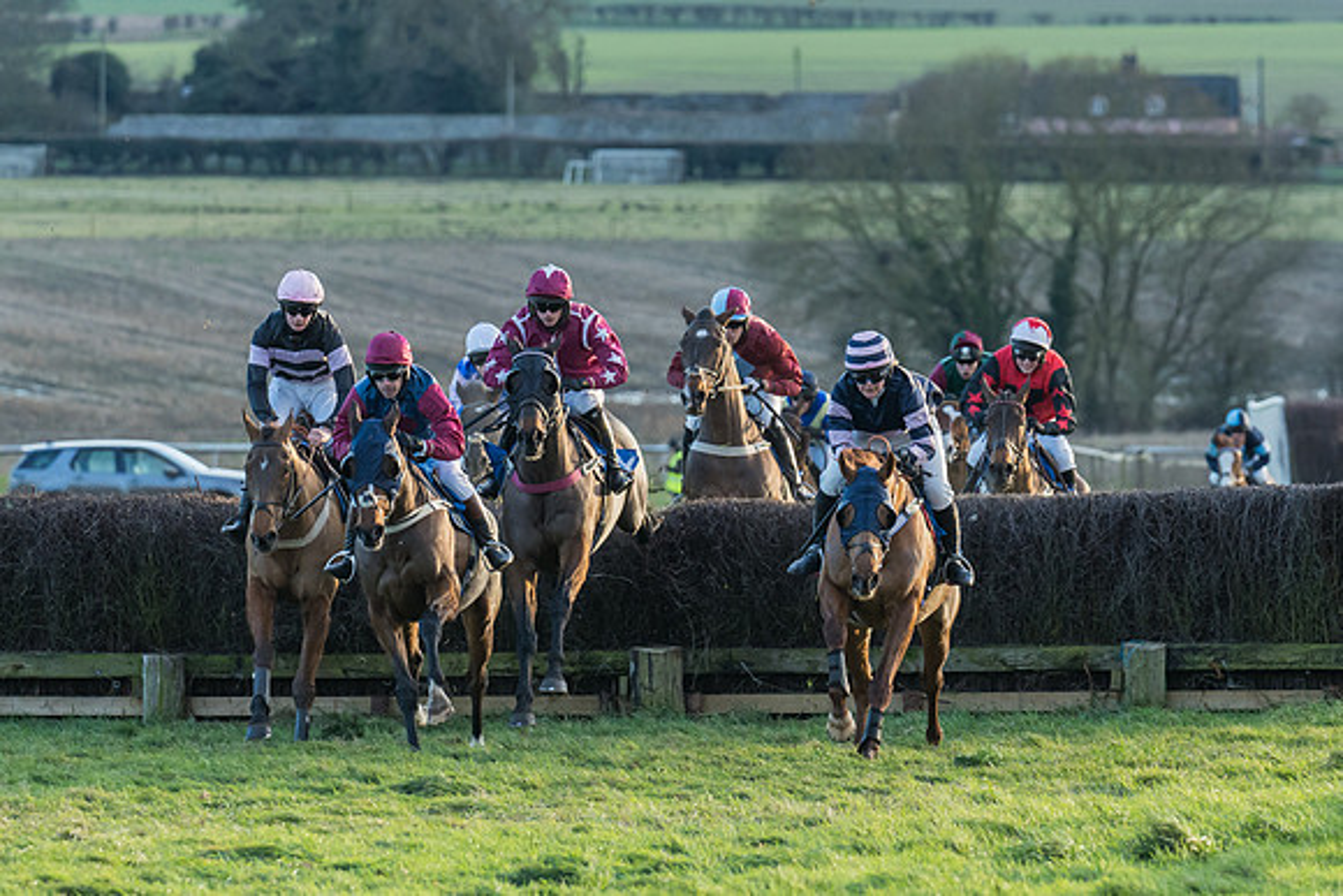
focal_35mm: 395
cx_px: 657
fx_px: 14748
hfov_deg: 5.2
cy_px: 388
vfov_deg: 3.5
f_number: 4
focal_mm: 194
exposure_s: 1/1000
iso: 800
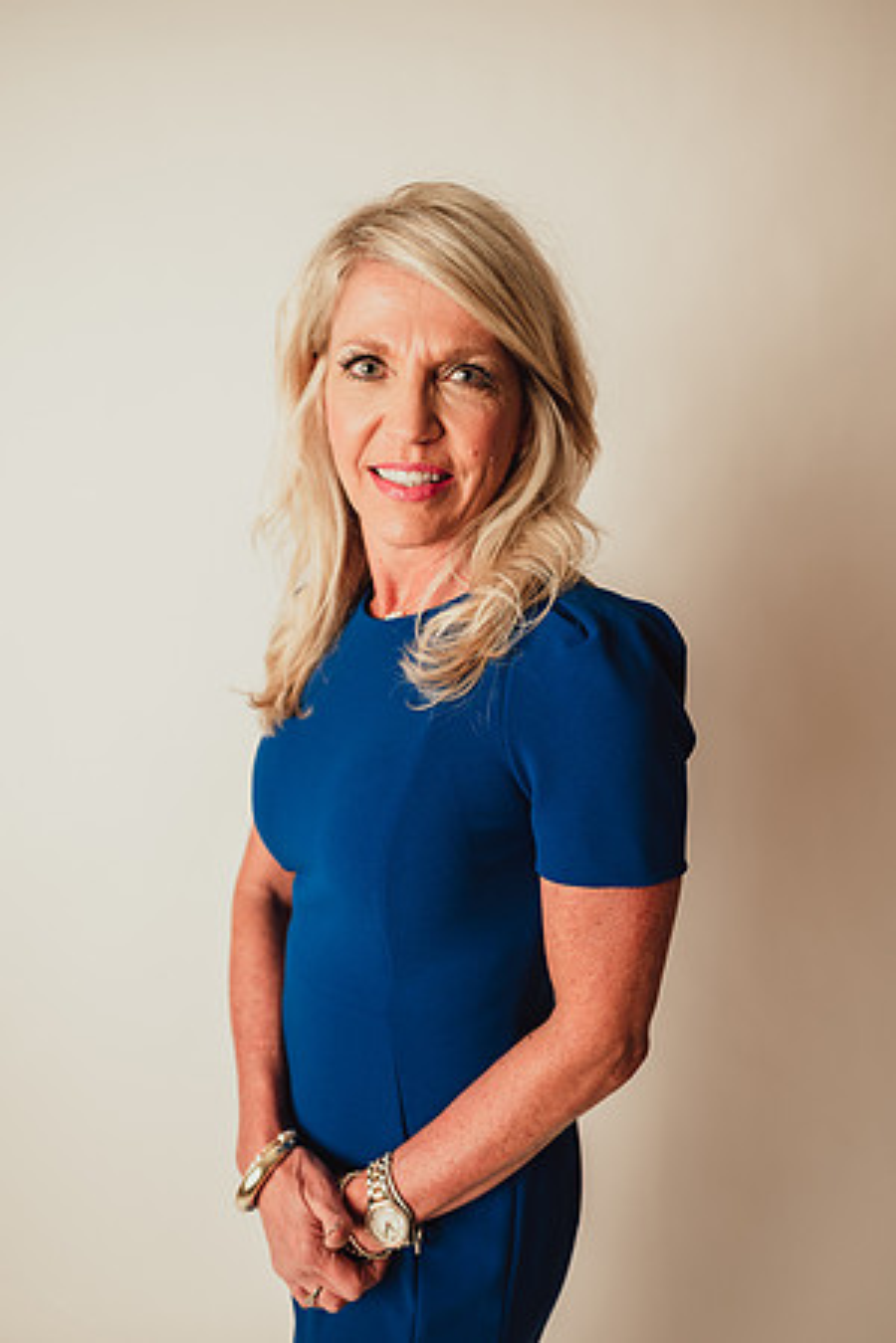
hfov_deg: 53.1
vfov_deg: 73.7
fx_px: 896
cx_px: 448
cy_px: 672
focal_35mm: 24
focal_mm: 24
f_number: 2.8
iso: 125
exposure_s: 1/160
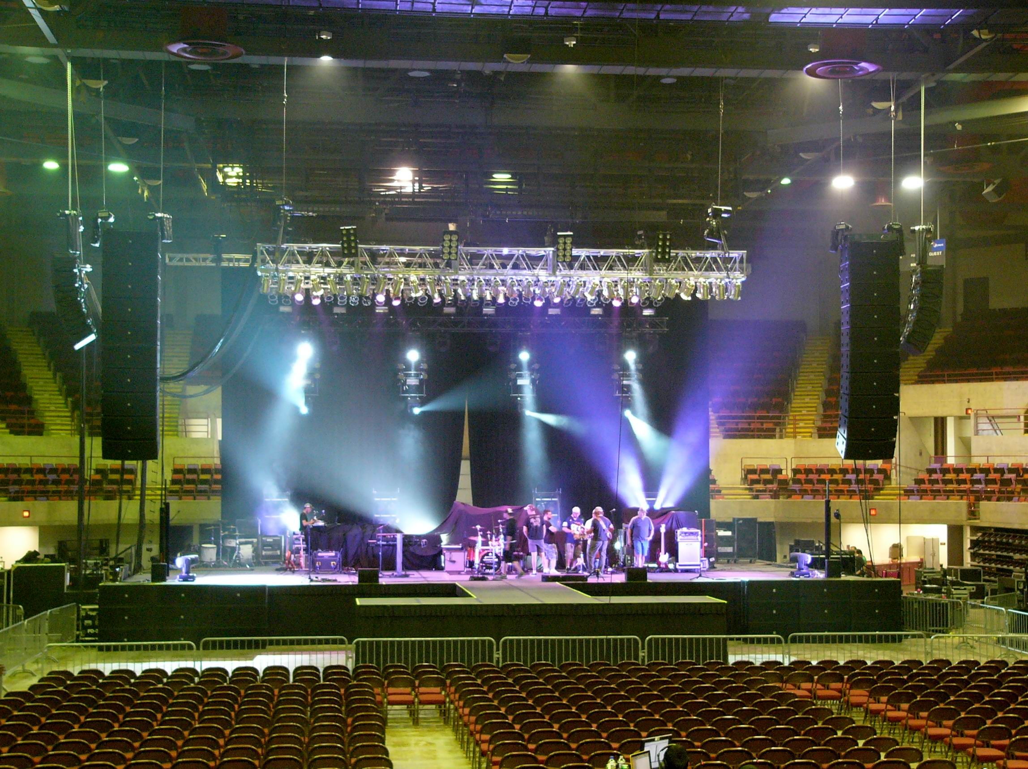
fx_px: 1750
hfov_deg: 32.7
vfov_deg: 24.8
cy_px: 384
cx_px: 514
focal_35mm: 59
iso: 200
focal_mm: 9.8
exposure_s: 1/13
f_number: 2.8
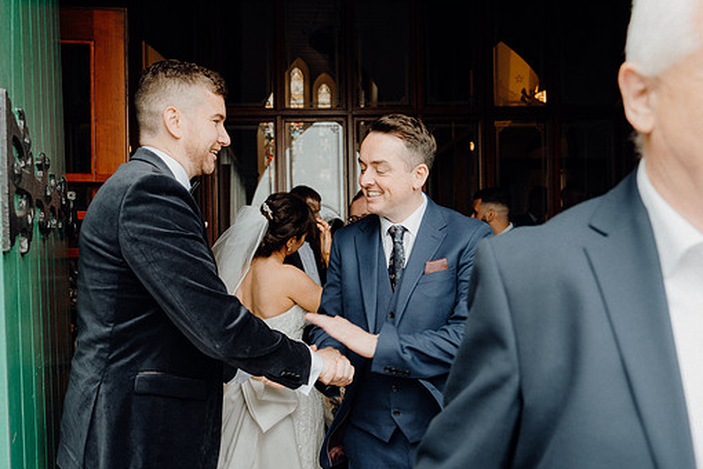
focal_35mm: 33
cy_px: 260
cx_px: 328
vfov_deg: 39.9
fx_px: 644
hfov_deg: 57.2
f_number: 3.5
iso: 250
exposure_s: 1/200
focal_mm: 29
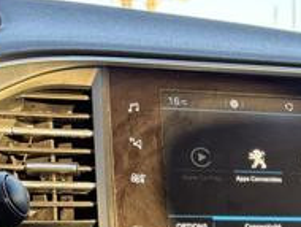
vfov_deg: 15.2
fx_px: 775
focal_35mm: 89
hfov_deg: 20.8
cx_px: 341
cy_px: 360
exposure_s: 1/77
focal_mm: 5.96
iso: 125
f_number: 1.6
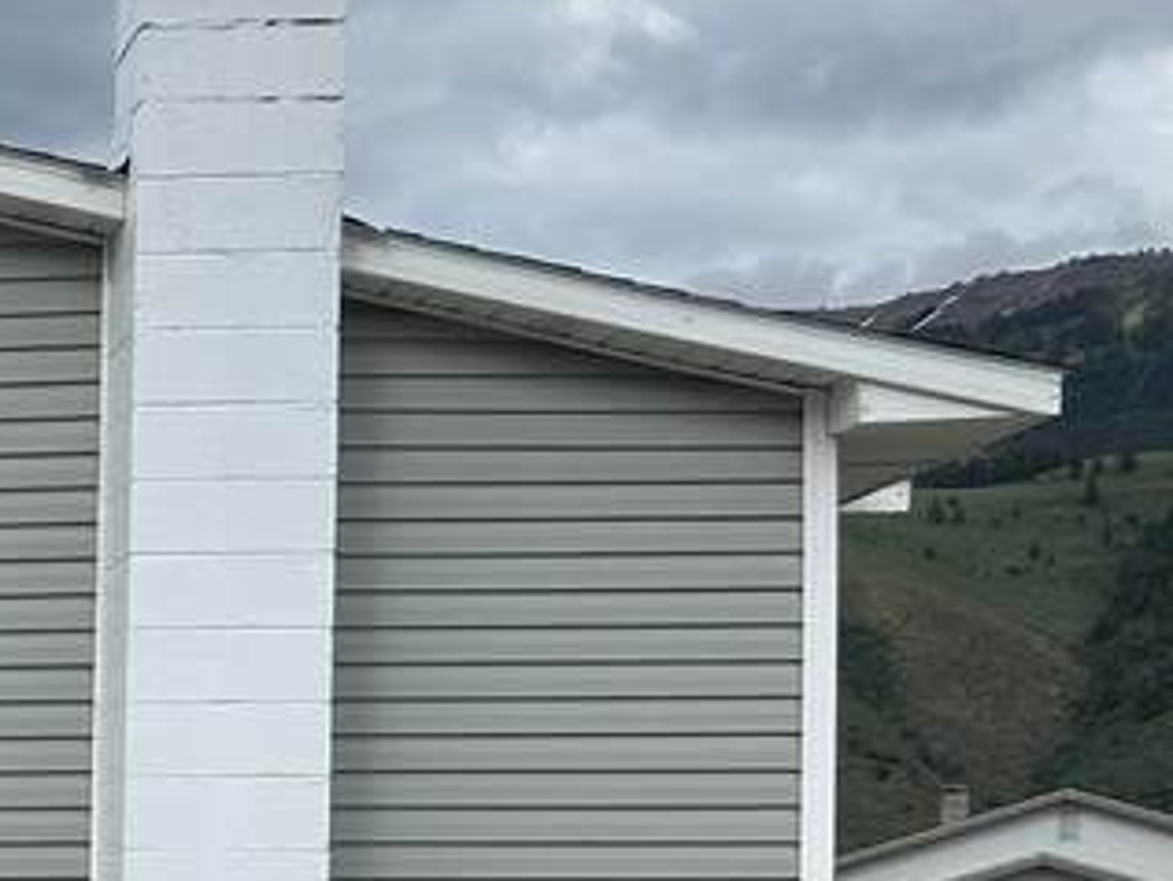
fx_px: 3559
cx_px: -1047
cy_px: 1022
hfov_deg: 15.6
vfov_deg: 13.7
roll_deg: +0.0
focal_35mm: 105
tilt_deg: -0.9
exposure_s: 1/3460
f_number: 1.5
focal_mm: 5.7
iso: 50
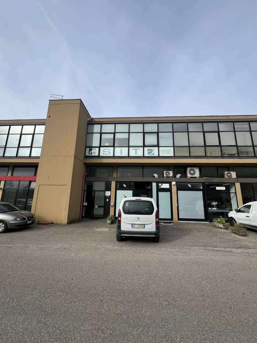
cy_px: 172
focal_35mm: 13
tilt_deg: +12.6
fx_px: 129
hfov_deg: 89.9
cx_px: 128
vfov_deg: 106.2
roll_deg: -0.4
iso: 32
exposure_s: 1/995
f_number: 1.8
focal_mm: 1.57
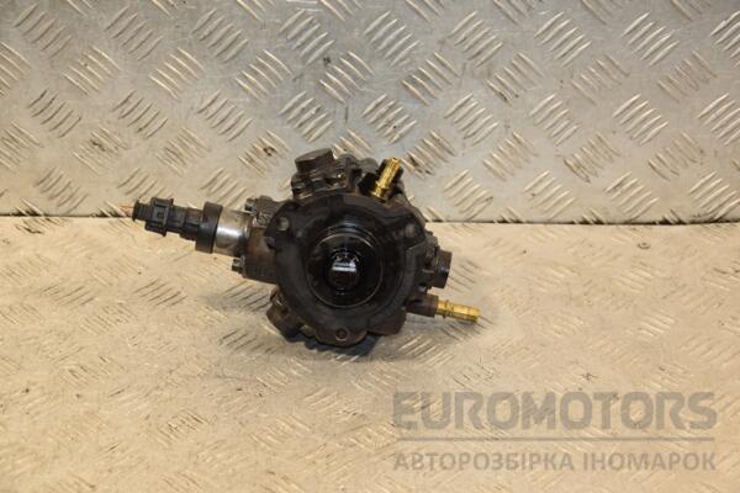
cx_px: 370
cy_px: 246
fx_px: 1603
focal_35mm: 78
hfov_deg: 26.0
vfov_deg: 17.5
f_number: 5
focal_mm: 52
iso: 800
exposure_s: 1/200
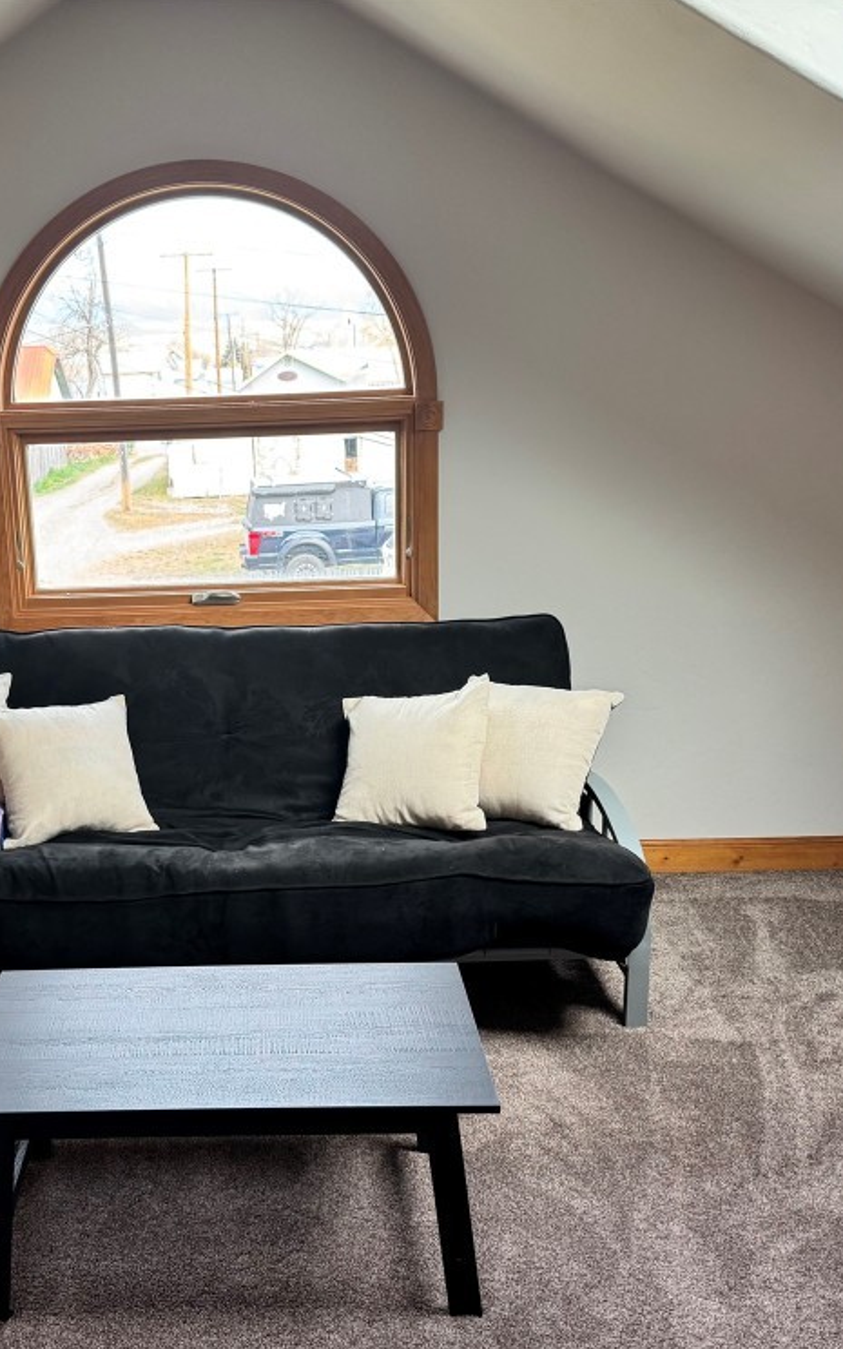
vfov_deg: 55.3
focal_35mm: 35
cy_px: 691
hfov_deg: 35.6
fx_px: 1287
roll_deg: +2.5
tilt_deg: -12.5
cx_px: 232
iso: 125
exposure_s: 1/120
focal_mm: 6.76
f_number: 1.78
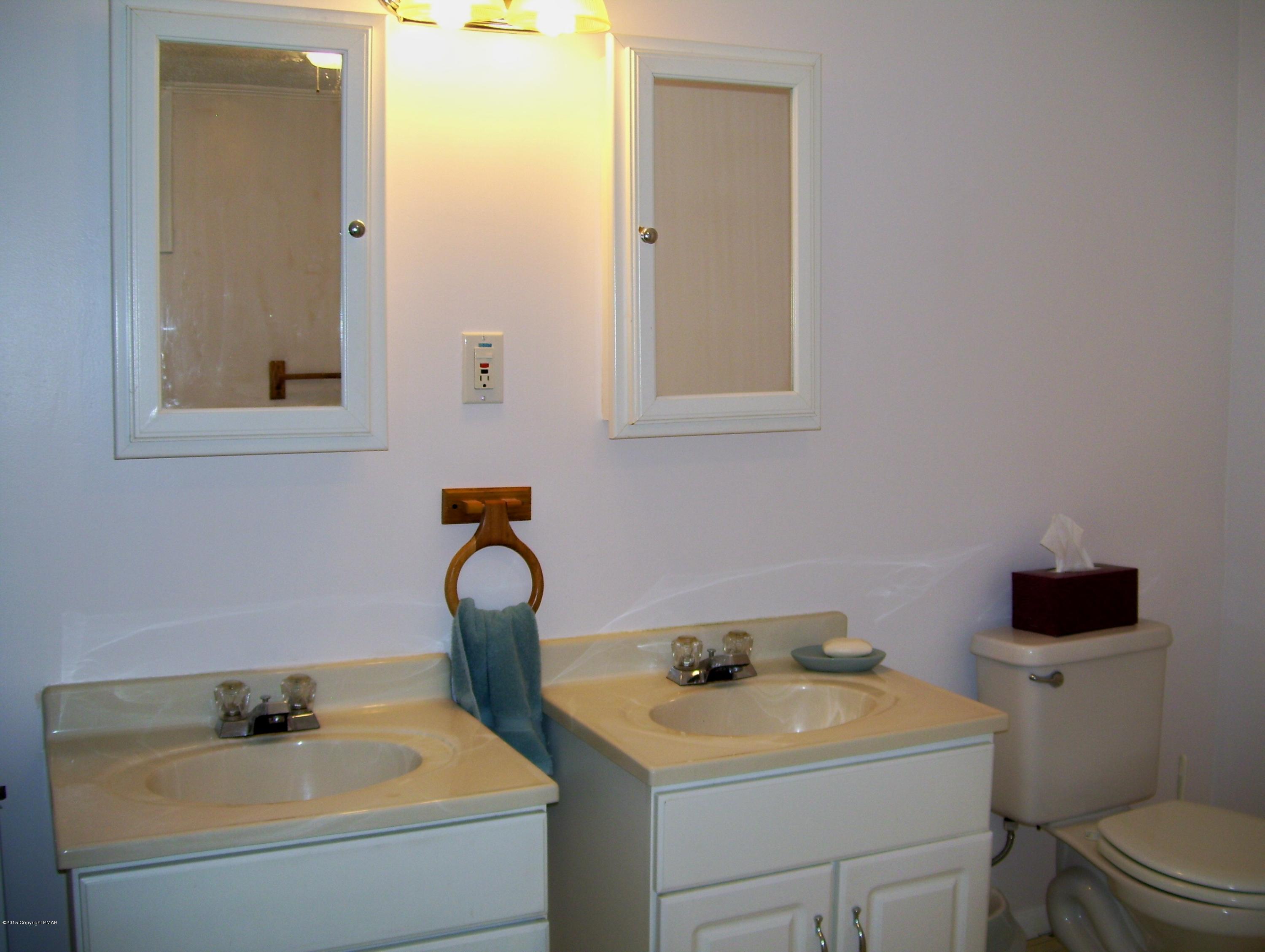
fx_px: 1317
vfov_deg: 39.7
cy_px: 476
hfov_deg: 51.3
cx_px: 632
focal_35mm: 36
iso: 80
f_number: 2.7
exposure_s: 1/60
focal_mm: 6
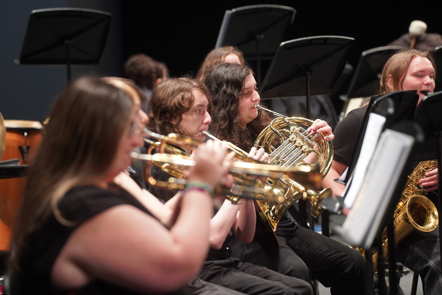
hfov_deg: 11.4
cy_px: 148
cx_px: 221
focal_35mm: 180
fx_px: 2210
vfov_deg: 7.6
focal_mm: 180
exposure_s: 1/200
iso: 2000
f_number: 4
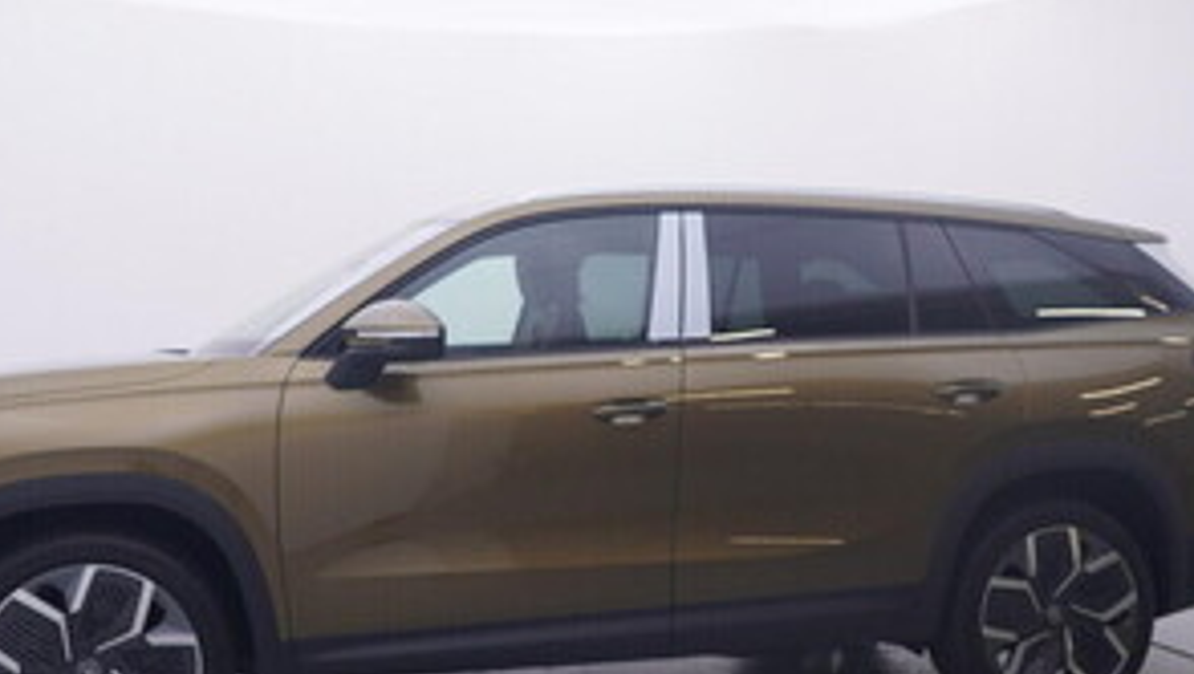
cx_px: 546
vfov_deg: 27.1
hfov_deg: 46.3
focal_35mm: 44
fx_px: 1394
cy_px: 412
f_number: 5
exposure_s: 1/80
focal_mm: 15
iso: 200
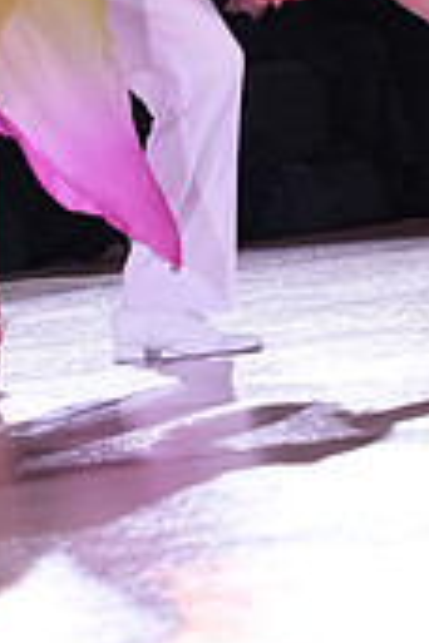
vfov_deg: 5.7
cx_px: 77
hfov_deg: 3.9
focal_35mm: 356
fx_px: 6363
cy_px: -414
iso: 2500
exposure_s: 1/250
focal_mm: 105
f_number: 5
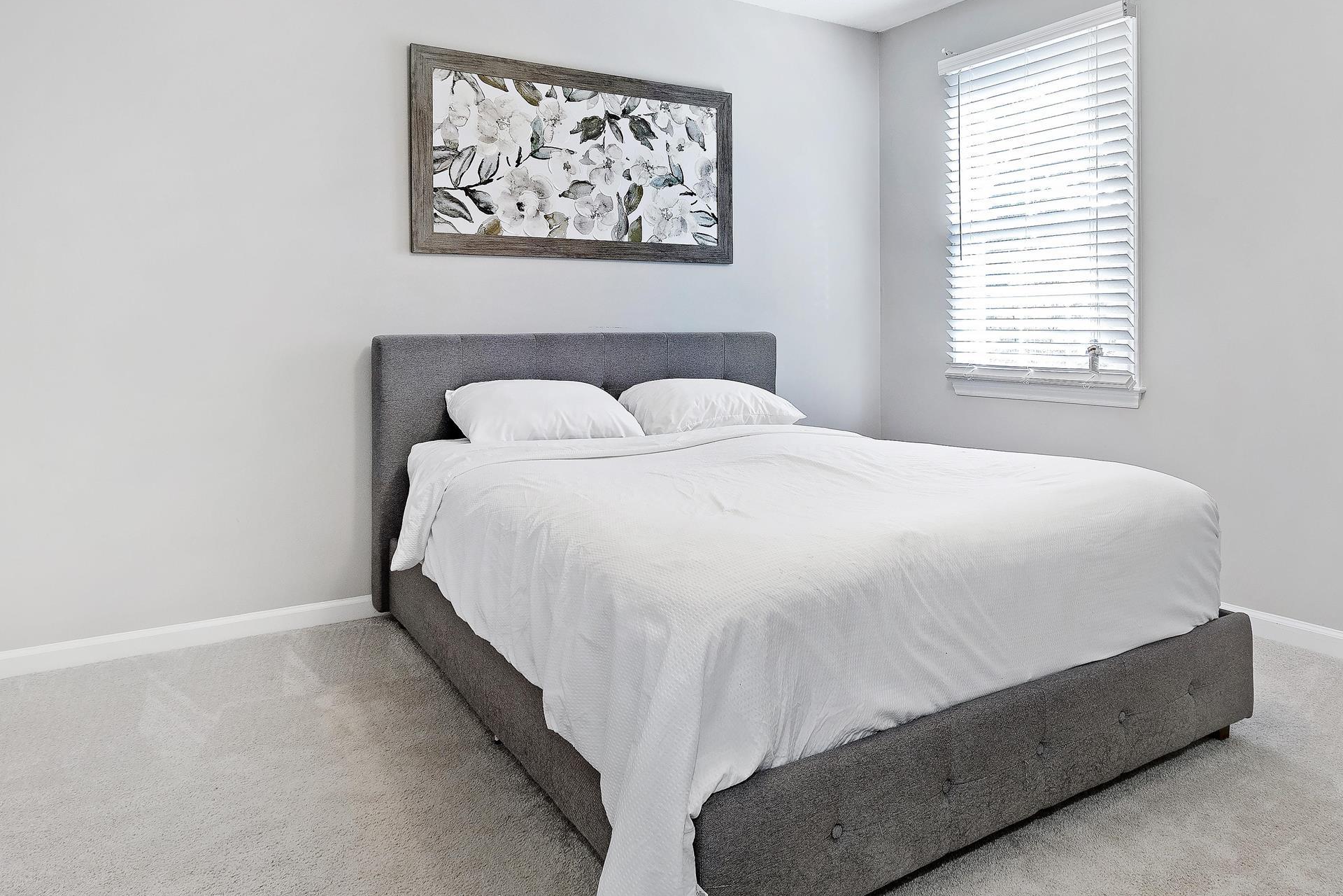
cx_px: 761
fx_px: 895
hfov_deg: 73.4
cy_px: 321
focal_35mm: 24
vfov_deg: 52.4
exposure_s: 1.3
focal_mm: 10
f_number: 7.1
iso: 100
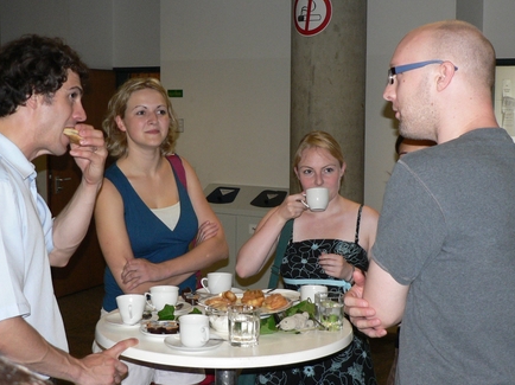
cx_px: 268
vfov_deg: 24.8
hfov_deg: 32.7
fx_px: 877
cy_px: 194
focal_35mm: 59
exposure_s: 1/60
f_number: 2.8
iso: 200
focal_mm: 8
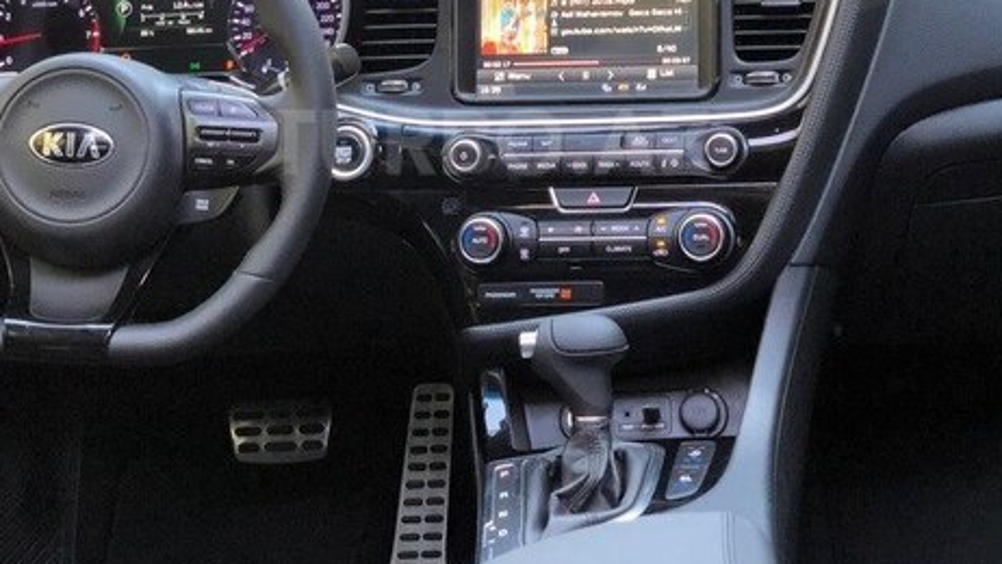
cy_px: 142
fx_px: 2152
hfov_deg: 26.2
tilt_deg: -14.4
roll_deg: +4.2
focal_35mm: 81
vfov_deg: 14.9
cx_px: 488
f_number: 2.4
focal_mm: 6
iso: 64
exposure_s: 1/42
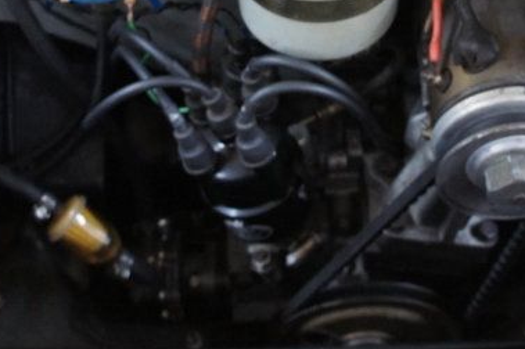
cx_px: 334
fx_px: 1064
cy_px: -75
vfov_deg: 17.7
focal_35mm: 73
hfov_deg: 27.6
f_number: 3.5
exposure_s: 1/25
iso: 1600
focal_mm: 18
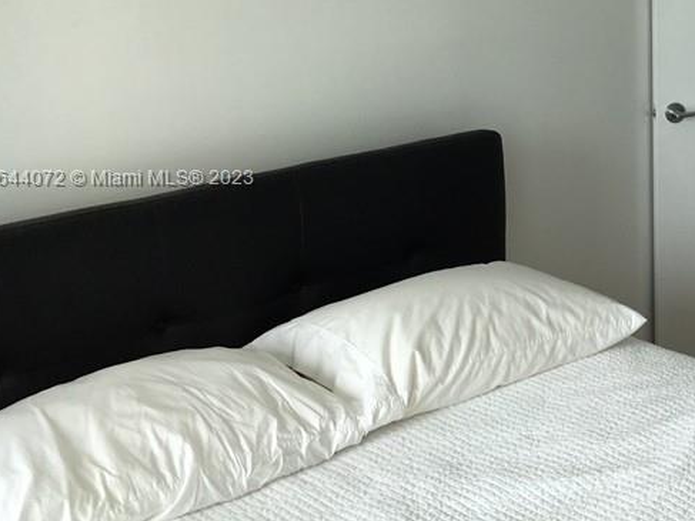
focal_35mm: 61
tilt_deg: -12.8
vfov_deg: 23.9
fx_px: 1224
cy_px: 180
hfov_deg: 29.5
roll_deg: +0.4
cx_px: 699
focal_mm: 4.15
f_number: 2.2
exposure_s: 1/60
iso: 25
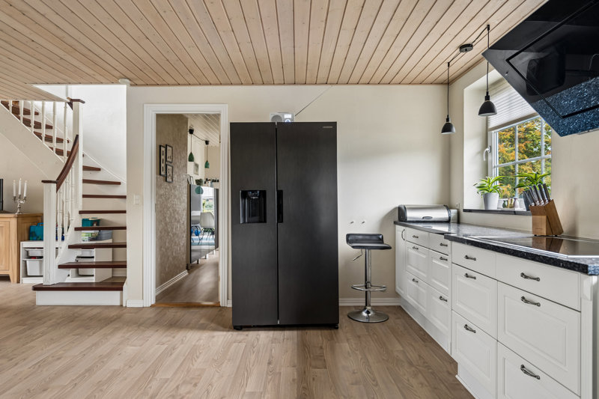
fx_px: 349
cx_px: 300
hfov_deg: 81.2
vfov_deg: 59.5
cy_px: 200
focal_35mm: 21
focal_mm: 21
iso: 400
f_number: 4
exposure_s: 1/10
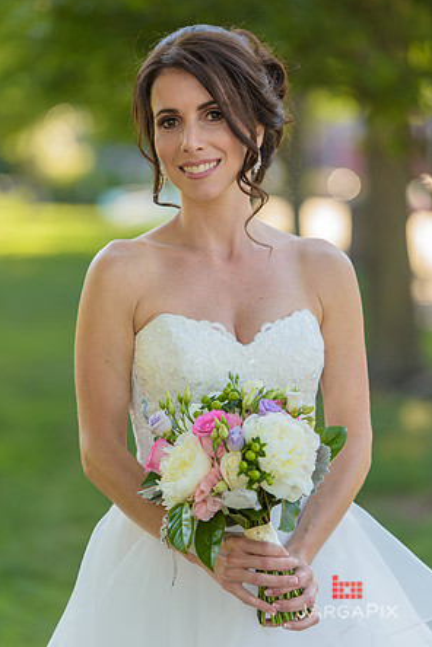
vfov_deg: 13.1
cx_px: 216
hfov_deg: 8.7
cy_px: 322
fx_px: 2826
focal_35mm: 157
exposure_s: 1/500
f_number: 3.2
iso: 200
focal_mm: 155
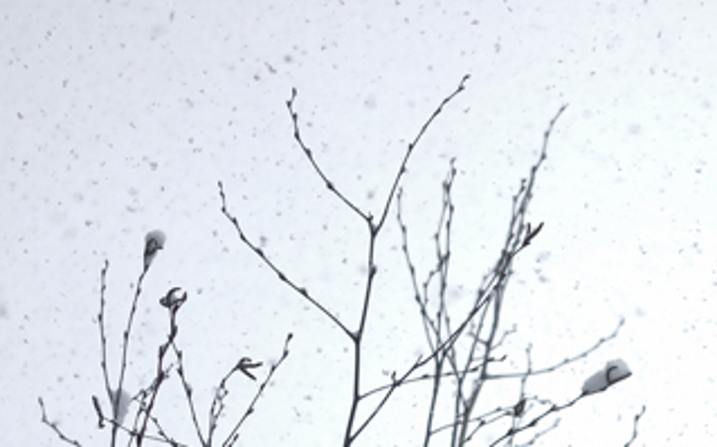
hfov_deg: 18.0
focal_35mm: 112
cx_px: 764
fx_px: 2187
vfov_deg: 11.2
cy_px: 662
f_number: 2
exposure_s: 1/640
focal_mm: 35
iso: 50
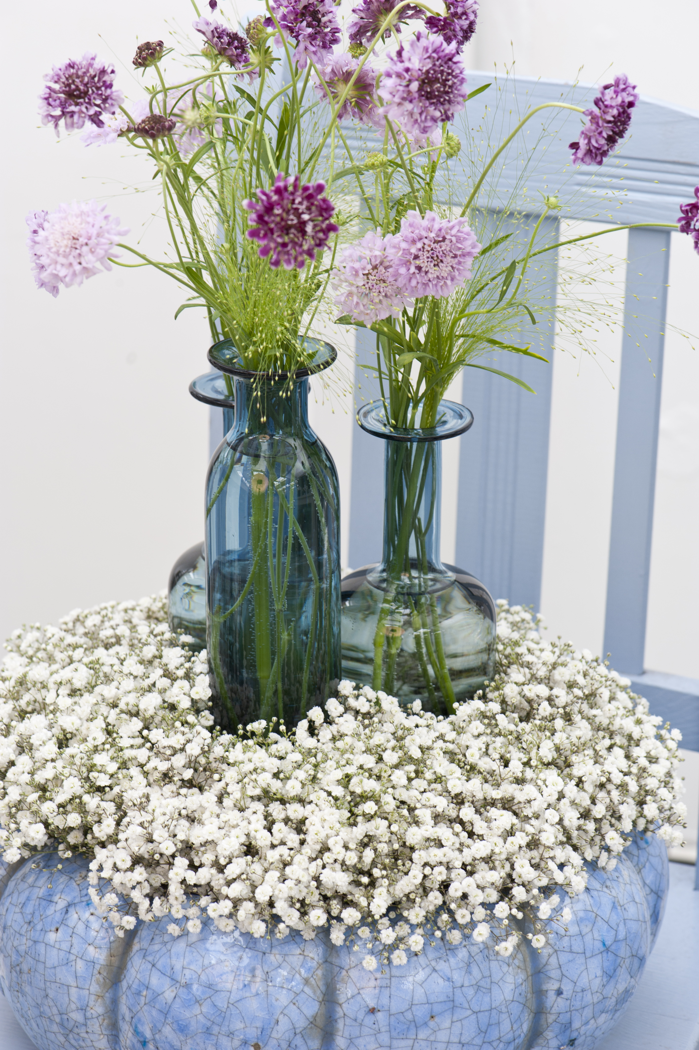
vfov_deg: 19.5
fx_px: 3062
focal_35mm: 105
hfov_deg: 13.0
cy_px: 525
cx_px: 350
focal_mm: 105
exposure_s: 1/60
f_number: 9
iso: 500
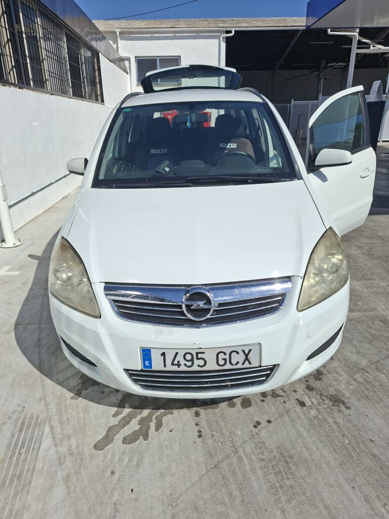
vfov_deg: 73.9
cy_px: 260
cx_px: 194
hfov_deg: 58.9
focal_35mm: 23
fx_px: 345
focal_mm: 5.54
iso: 50
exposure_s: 1/4386
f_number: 1.8
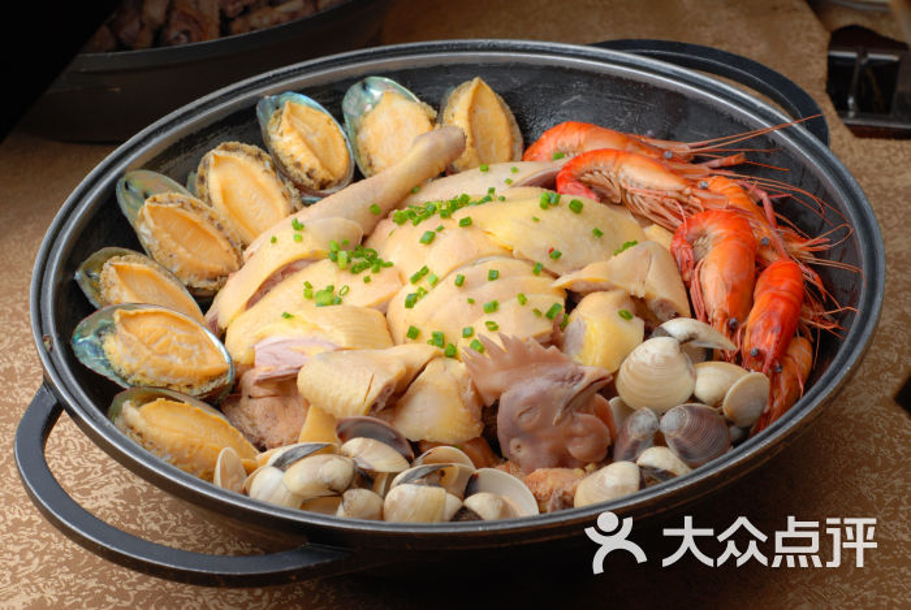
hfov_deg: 27.0
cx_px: 456
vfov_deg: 18.2
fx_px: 1901
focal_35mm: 75
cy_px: 305
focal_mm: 50
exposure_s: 1/60
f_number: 10
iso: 160
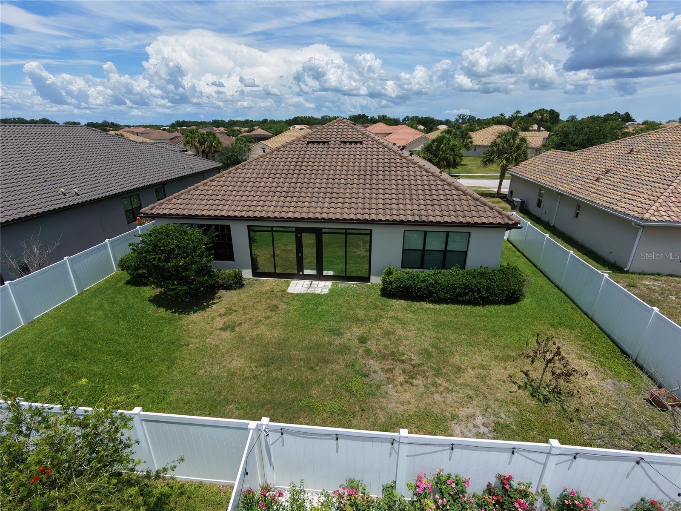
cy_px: 256
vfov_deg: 78.1
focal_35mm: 16
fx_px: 315
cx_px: 340
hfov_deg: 94.5
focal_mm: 3.05
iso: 250
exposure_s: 1/3200
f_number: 2.2
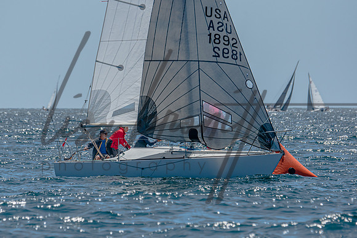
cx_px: 155
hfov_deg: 4.1
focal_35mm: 506
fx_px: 5020
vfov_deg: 2.7
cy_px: 135
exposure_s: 1/2000
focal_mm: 290
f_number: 5.6
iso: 200
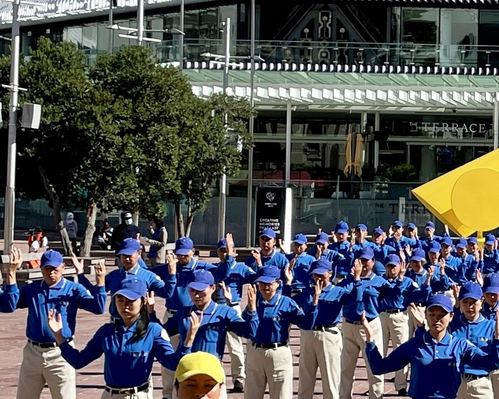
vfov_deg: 12.8
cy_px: 184
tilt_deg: +2.0
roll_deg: -1.5
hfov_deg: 15.1
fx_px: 1772
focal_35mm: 120
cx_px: 706
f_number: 1.6
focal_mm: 4.2
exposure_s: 1/3040
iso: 32
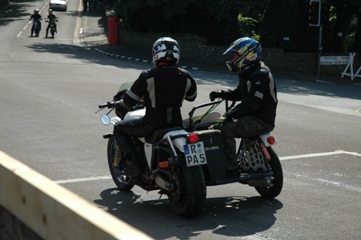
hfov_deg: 22.6
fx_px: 902
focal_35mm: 90
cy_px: 120
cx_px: 180
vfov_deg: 15.2
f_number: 5
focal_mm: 60
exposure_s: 1/800
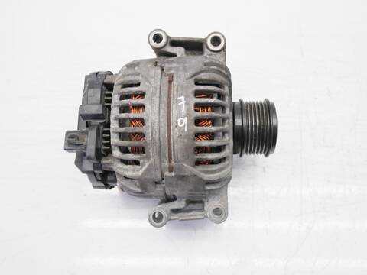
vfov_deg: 44.2
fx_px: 339
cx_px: 184
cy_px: 138
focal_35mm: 32
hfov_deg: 56.8
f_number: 4
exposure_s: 1/60
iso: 200
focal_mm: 16
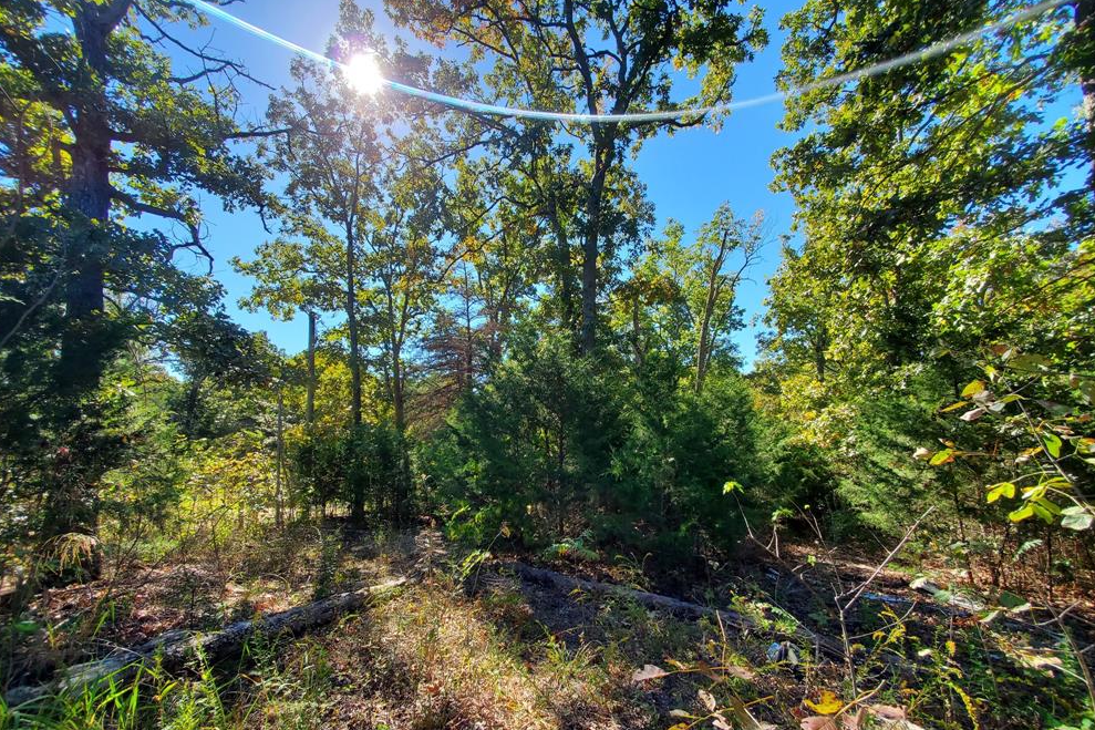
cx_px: 534
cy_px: 412
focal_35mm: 14
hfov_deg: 104.2
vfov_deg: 80.8
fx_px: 426
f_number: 2.2
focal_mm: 1.8
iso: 50
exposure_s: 1/456
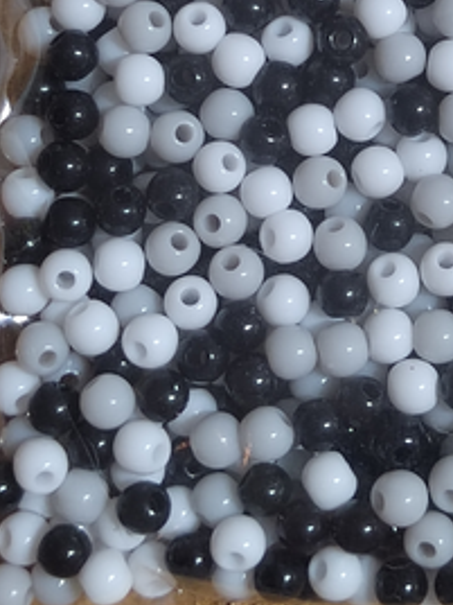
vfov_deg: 18.8
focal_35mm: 103
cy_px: 68
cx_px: 406
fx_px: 1797
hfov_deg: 14.2
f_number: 1.9
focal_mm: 5.52
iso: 1506
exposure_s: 1/50
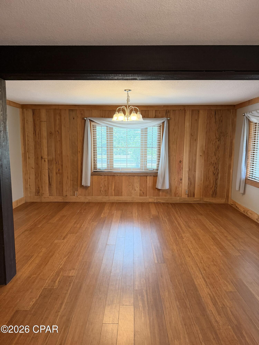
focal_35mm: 24
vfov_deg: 71.6
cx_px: 130
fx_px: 239
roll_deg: +0.2
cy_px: 172
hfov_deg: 56.8
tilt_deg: -7.9
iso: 400
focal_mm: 6.76
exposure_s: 1/120
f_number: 1.78
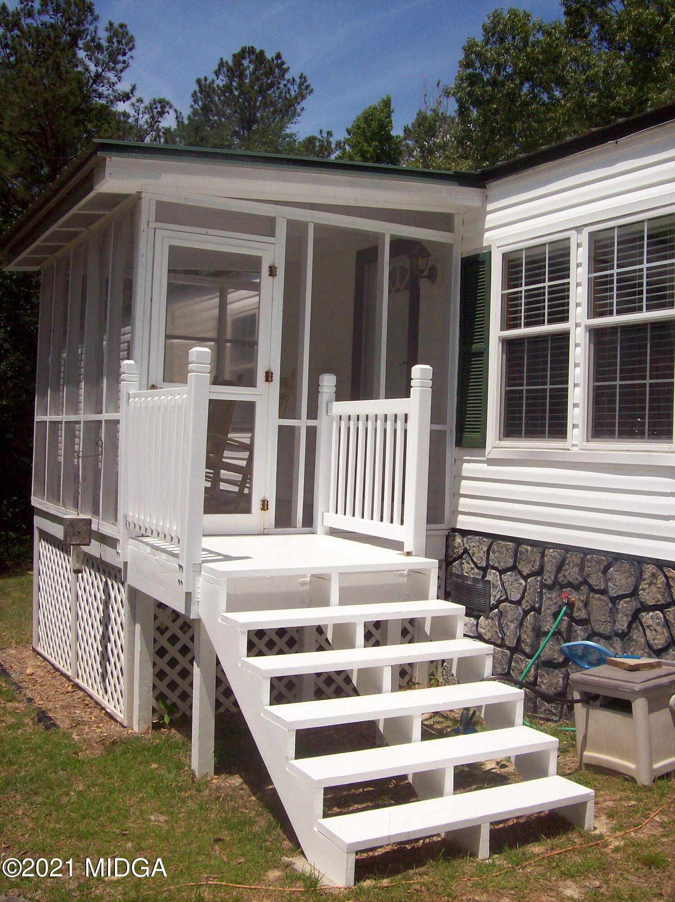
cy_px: 451
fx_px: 937
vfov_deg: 51.4
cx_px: 338
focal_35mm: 36
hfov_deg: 39.6
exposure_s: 1/1340
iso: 80
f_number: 4.8
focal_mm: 6
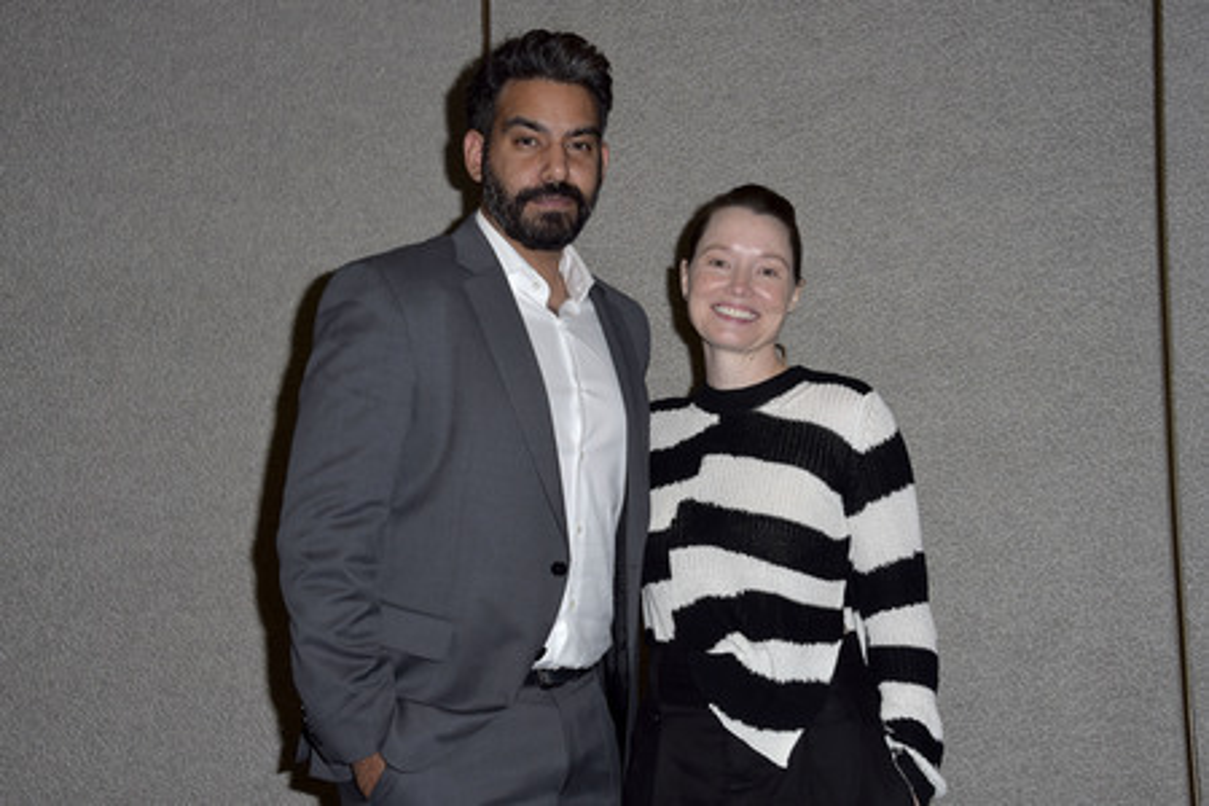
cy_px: 403
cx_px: 604
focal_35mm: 56
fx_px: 1881
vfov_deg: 24.2
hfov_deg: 35.6
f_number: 6.3
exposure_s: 1/250
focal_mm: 56
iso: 500
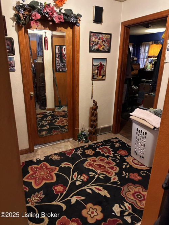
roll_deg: -2.4
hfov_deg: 56.8
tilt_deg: -18.7
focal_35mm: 24
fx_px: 156
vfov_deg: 71.6
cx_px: 84
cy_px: 112
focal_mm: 6.86
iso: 1000
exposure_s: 1/40
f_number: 1.78
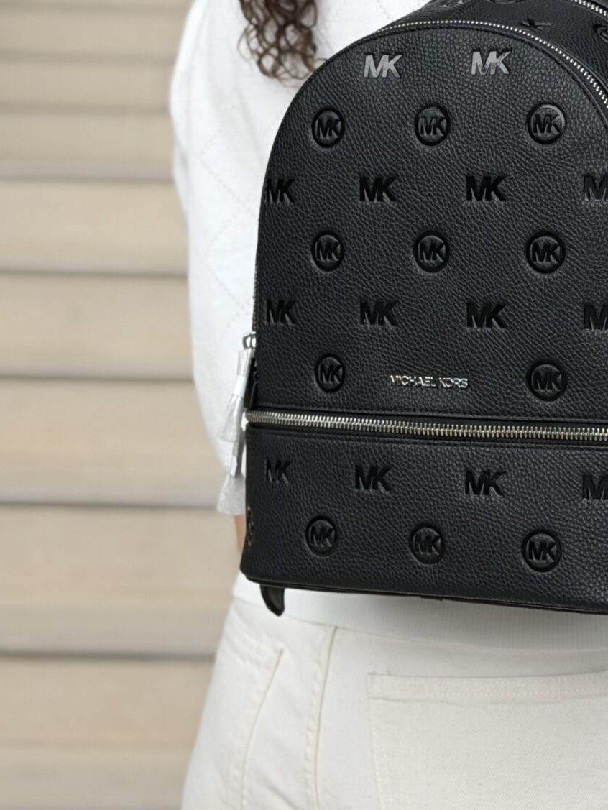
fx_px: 2551
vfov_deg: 18.0
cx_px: 502
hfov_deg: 13.5
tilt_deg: -2.5
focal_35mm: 109
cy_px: 236
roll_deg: -2.2
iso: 64
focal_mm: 6.76
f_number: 1.78
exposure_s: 1/652
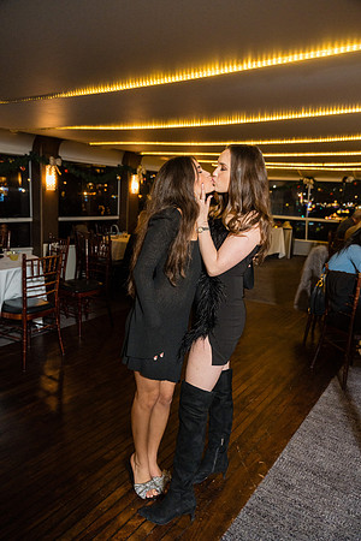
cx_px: 180
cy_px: 270
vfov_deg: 65.5
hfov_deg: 46.4
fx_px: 421
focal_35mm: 28
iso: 3200
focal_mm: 28
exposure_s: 1/250
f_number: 2.8
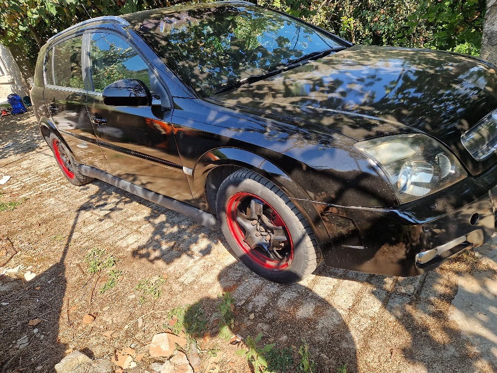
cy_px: 186
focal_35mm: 23
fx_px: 330
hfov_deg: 73.9
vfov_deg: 58.9
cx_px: 248
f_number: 1.8
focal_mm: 5.4
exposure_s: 1/476
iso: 50
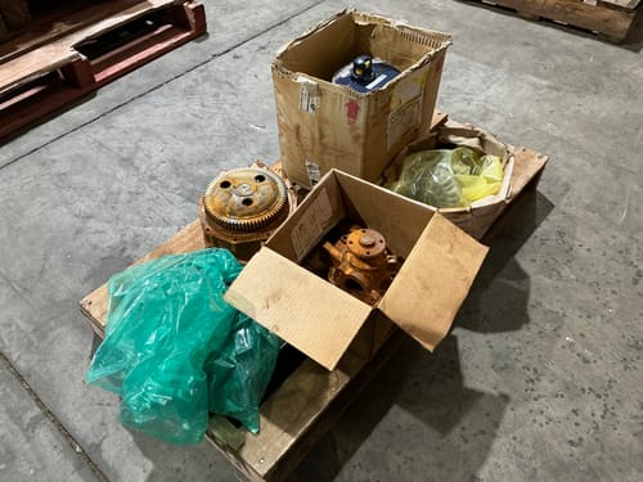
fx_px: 520
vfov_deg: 49.7
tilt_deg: -48.3
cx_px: 322
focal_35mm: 28
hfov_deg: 63.4
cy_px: 241
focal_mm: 3
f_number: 1.8
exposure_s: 1/50
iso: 160
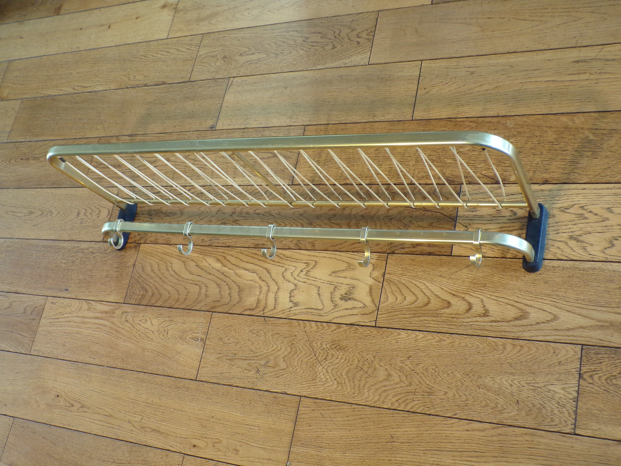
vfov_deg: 38.7
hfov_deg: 50.1
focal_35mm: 37
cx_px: 310
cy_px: 233
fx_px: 664
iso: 242
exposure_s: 1/17
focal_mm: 6.6
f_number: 3.3
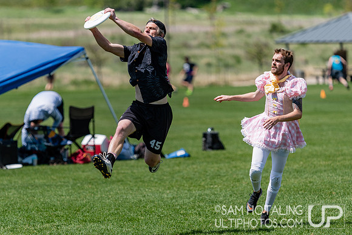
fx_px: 3633
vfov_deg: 3.7
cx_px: 164
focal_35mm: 371
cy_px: 127
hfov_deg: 5.5
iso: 100
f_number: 2.8
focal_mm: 200
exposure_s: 1/2500
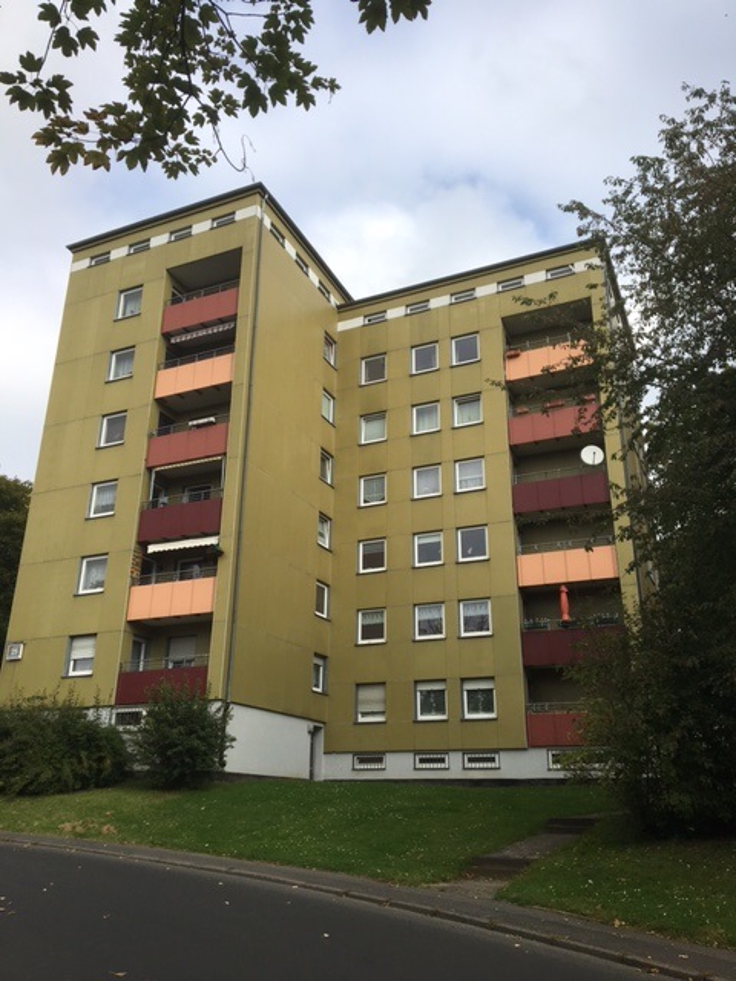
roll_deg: -1.0
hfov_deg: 48.2
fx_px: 822
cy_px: 490
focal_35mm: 29
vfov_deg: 61.7
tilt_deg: +23.0
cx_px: 368
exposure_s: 1/1304
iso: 25
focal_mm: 4.15
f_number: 2.2
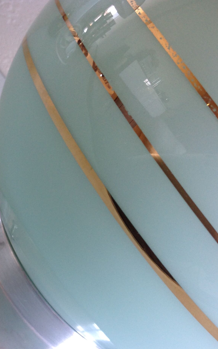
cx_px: 81
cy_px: 241
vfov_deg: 38.3
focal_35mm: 52
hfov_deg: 24.8
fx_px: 494
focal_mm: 4.28
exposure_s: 1/15
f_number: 2.4
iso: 80
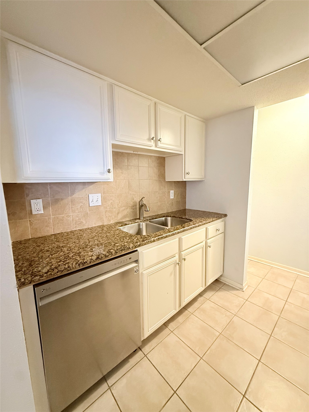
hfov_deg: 85.7
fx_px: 167
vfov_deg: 102.1
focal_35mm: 14
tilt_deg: -7.2
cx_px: 154
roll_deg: +0.4
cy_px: 206
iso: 1000
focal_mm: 2.22
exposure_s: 1/40
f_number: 2.2
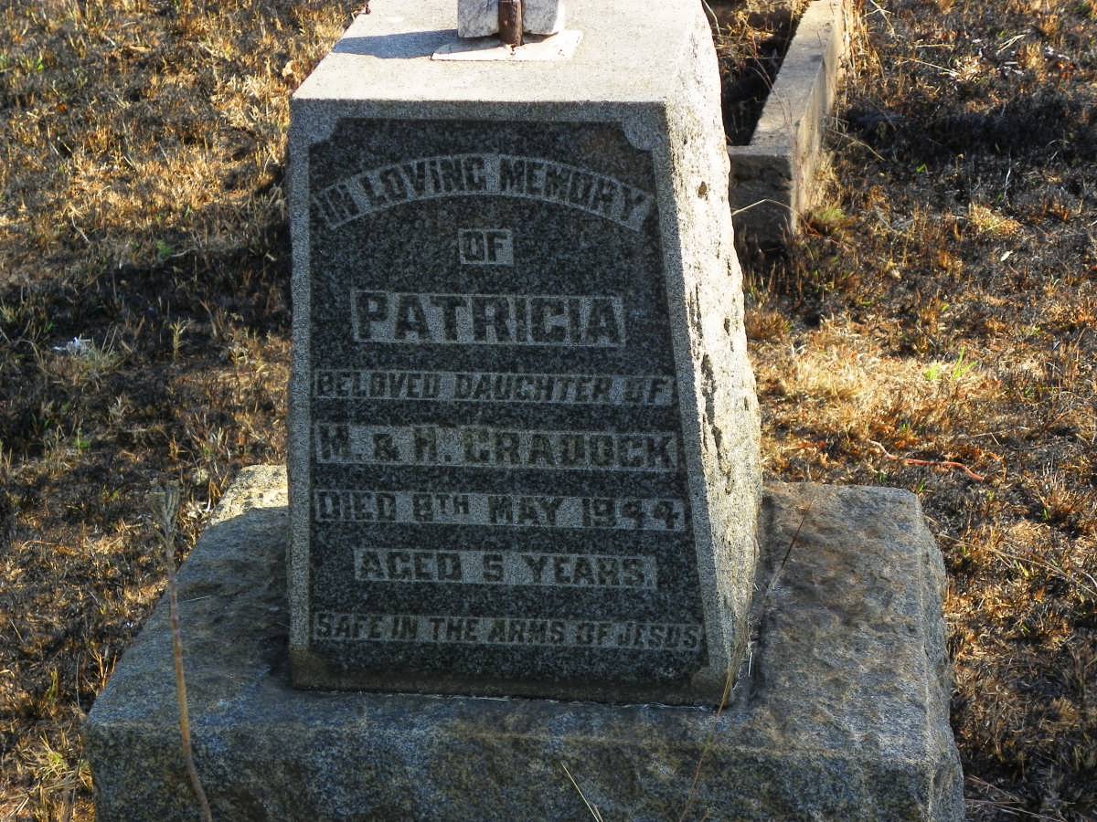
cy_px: 411
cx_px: 548
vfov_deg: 22.3
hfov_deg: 29.4
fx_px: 2092
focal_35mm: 66
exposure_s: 1/125
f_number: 3.5
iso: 64
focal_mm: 11.8
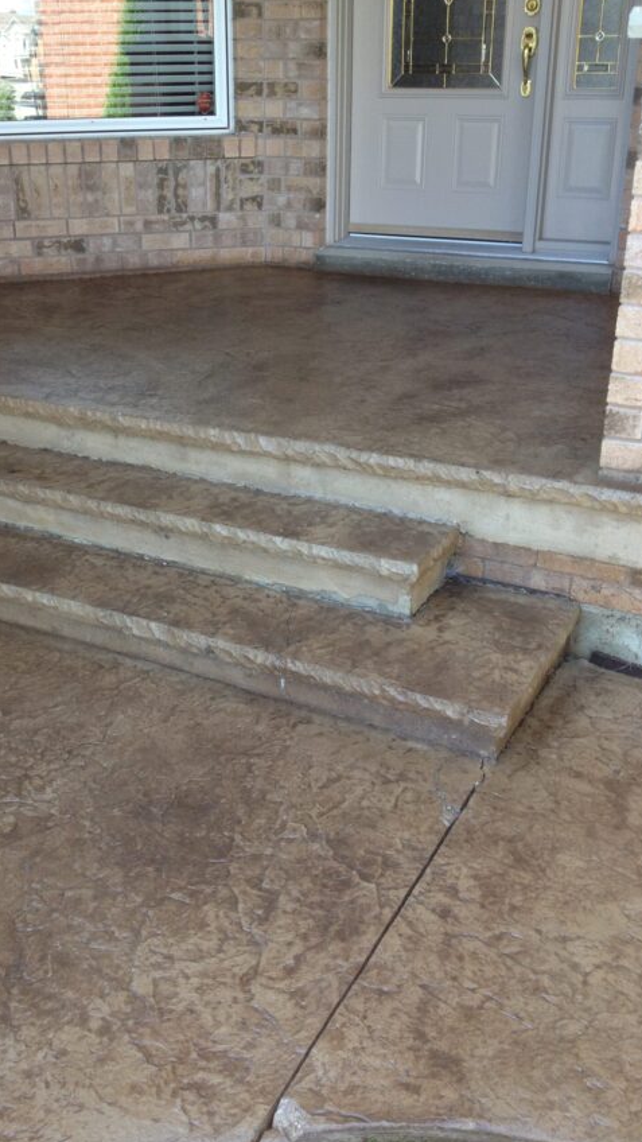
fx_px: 1180
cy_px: 568
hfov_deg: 30.4
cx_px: 260
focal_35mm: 39
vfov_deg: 51.6
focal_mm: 4.28
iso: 64
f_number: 2.4
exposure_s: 1/120
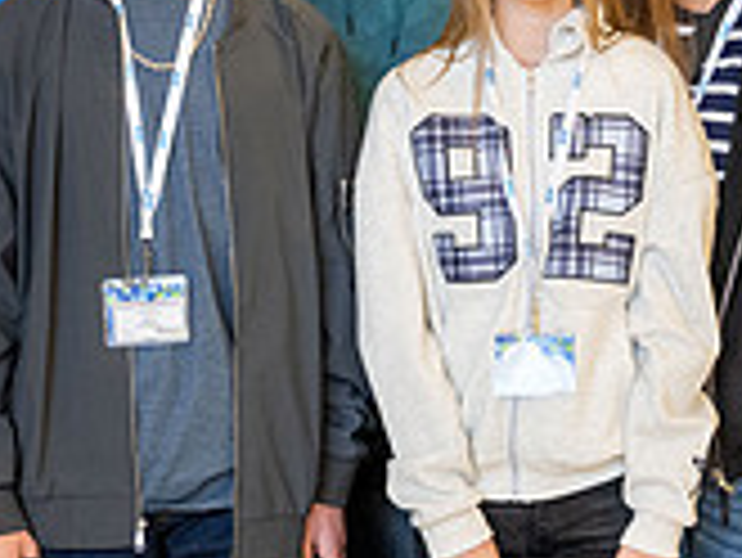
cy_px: 133
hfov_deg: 16.5
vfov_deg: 12.6
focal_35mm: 117
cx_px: 711
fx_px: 2510
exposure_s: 1/160
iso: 1250
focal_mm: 32.5
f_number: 3.2
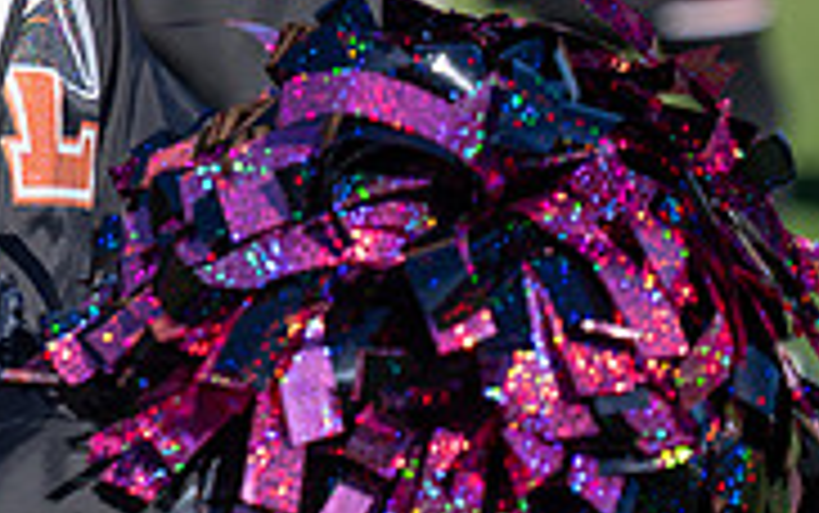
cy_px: -119
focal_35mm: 261
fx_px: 5829
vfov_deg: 5.0
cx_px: -101
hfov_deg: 8.0
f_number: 2.8
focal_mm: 62.3
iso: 250
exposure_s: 1/4000
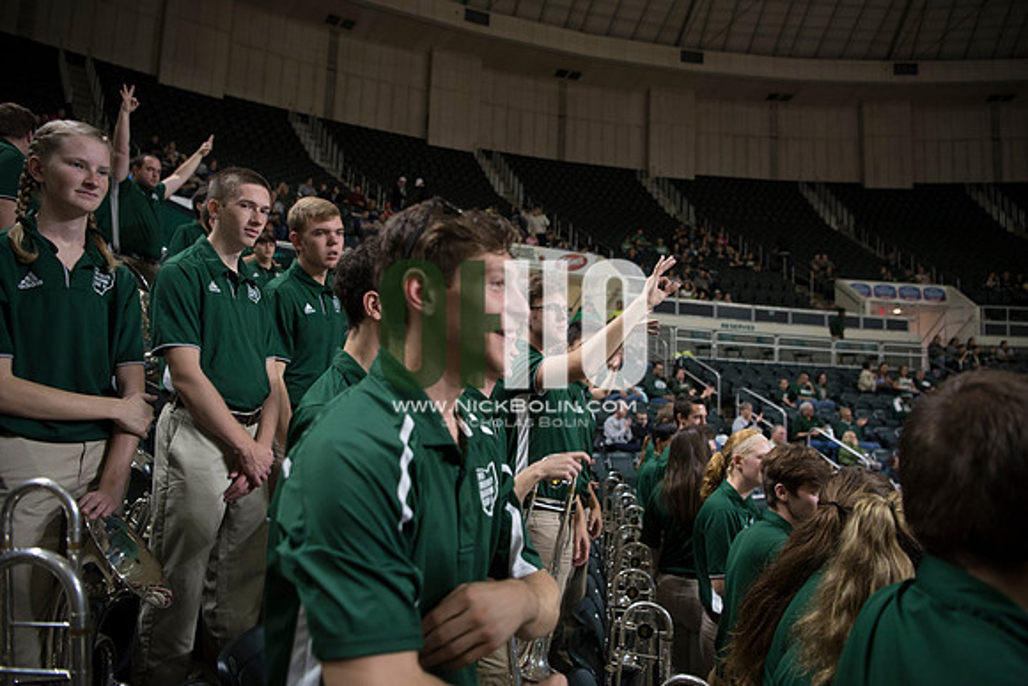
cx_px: 514
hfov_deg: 73.7
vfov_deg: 53.2
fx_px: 685
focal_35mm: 24
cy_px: 343
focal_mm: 24
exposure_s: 1/320
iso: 2000
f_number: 2.8
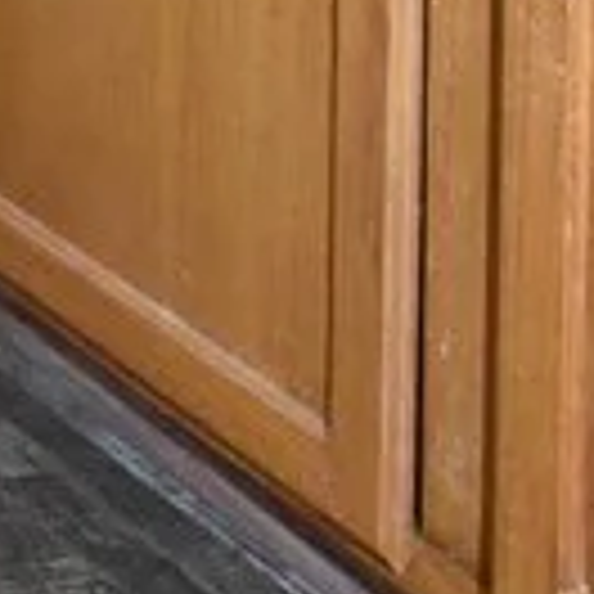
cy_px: -612
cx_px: -644
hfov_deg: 13.7
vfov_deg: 13.9
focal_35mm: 105
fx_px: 2038
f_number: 8
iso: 4000
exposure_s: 1/80
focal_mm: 10
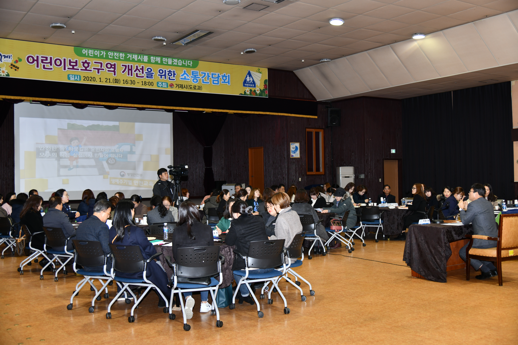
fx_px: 547
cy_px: 172
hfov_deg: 50.7
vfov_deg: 35.1
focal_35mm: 38
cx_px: 259
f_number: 4
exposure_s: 1/125
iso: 400
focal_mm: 38
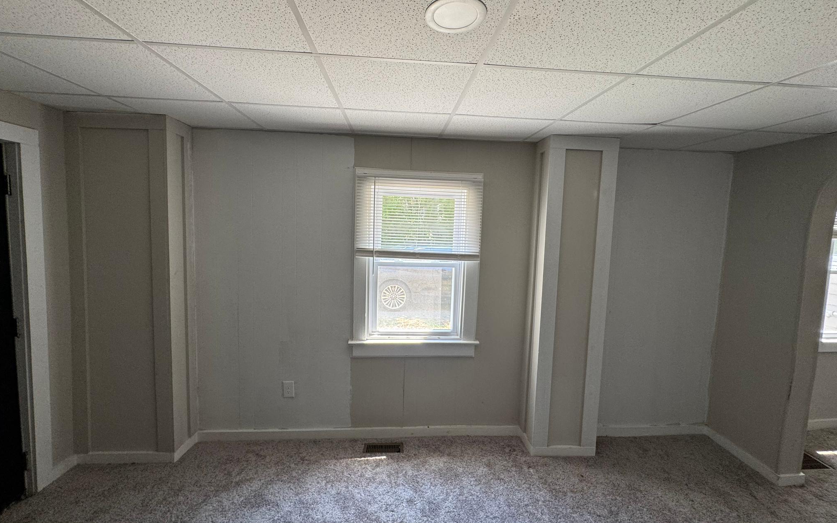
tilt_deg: -2.7
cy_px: 244
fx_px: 342
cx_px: 421
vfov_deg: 74.7
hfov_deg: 101.5
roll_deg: -1.2
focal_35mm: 15
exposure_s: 1/99
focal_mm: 2.22
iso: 125
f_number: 2.2
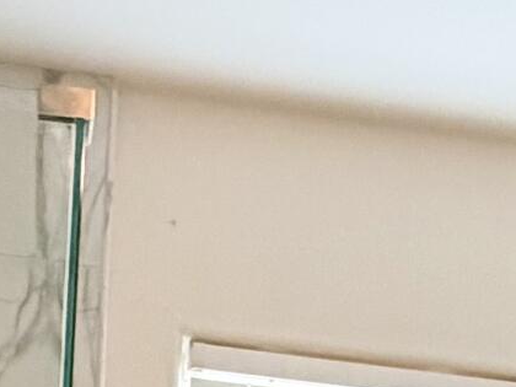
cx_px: 187
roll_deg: -3.2
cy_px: 1066
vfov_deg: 11.1
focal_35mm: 100
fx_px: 1491
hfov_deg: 19.6
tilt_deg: -5.7
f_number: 2.2
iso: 250
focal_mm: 2.22
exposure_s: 1/60
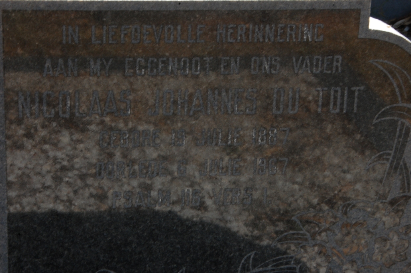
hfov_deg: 17.5
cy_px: 136
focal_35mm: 117
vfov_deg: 11.7
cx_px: 206
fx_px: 1335
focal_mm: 78
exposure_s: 1/40
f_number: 22
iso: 400
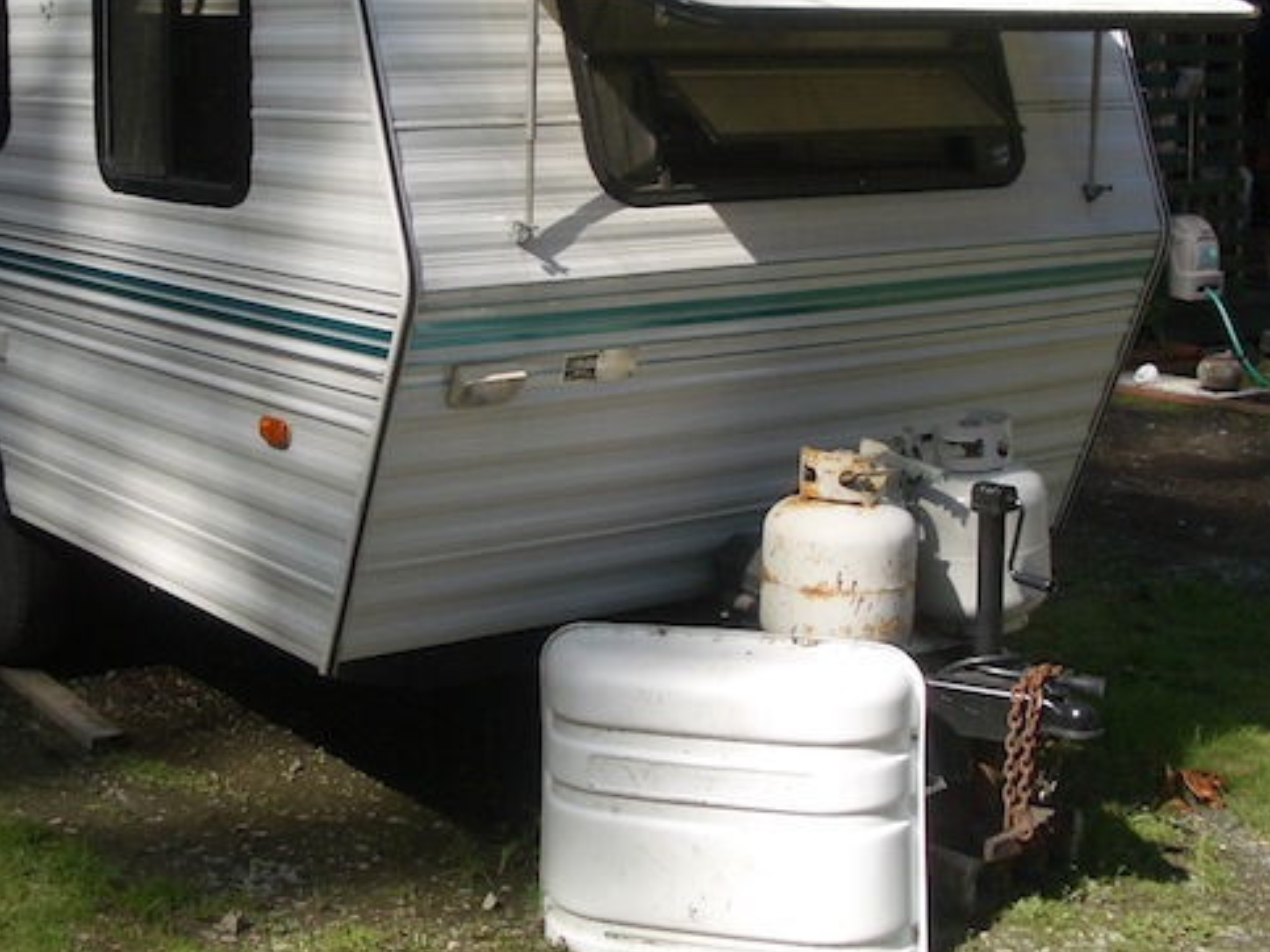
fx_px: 2127
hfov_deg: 32.9
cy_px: 276
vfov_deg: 25.0
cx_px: 418
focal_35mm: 58
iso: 50
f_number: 4.3
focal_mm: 5.8
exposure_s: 1/400
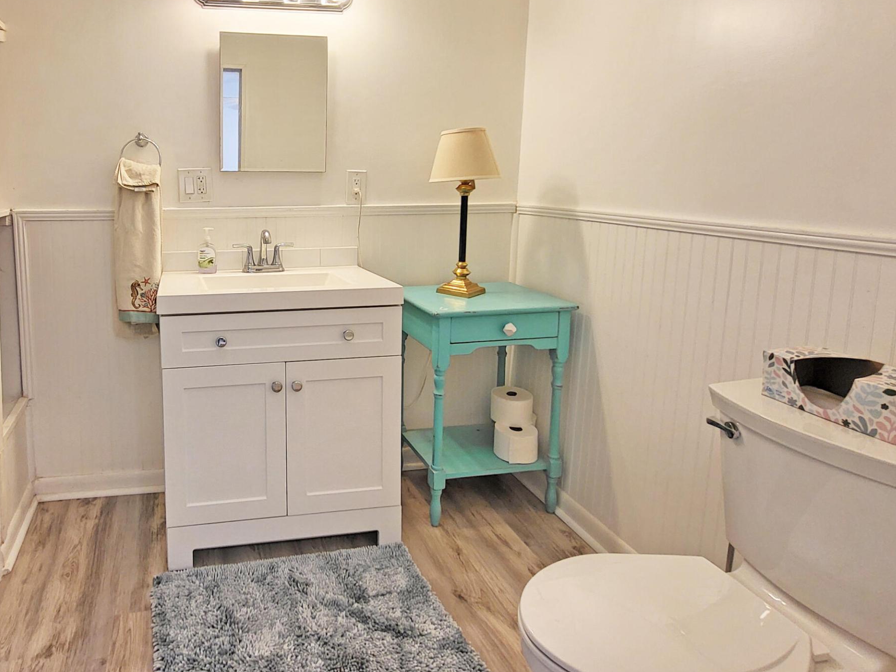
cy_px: 222
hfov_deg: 75.2
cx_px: 263
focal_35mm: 21
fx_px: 544
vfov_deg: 61.8
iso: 64
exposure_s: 1/60
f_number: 2.2
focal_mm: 1.74
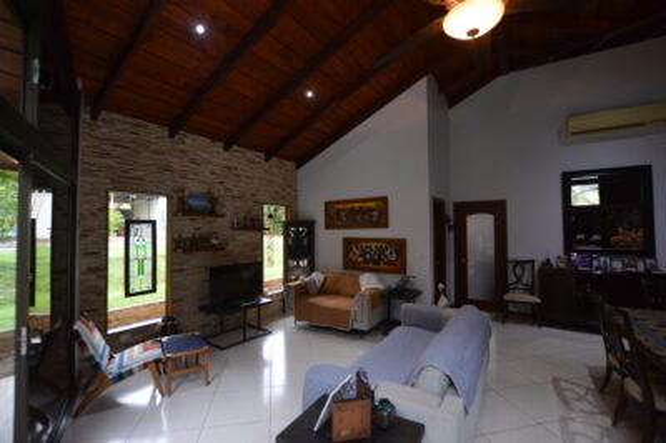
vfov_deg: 77.2
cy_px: 222
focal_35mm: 15
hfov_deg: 100.4
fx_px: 277
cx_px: 333
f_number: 3.5
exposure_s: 1/60
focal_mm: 10
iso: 800
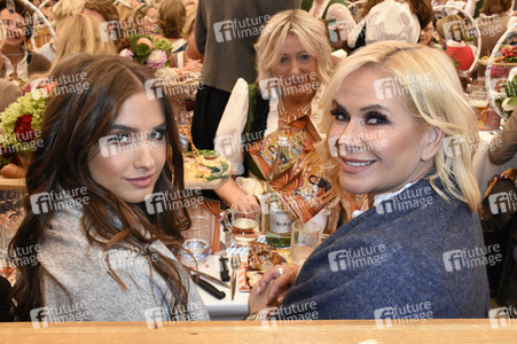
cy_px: 172
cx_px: 258
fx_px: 517
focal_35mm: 36
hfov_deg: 53.2
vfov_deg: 36.8
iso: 1600
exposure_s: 1/60
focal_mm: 24
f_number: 6.3
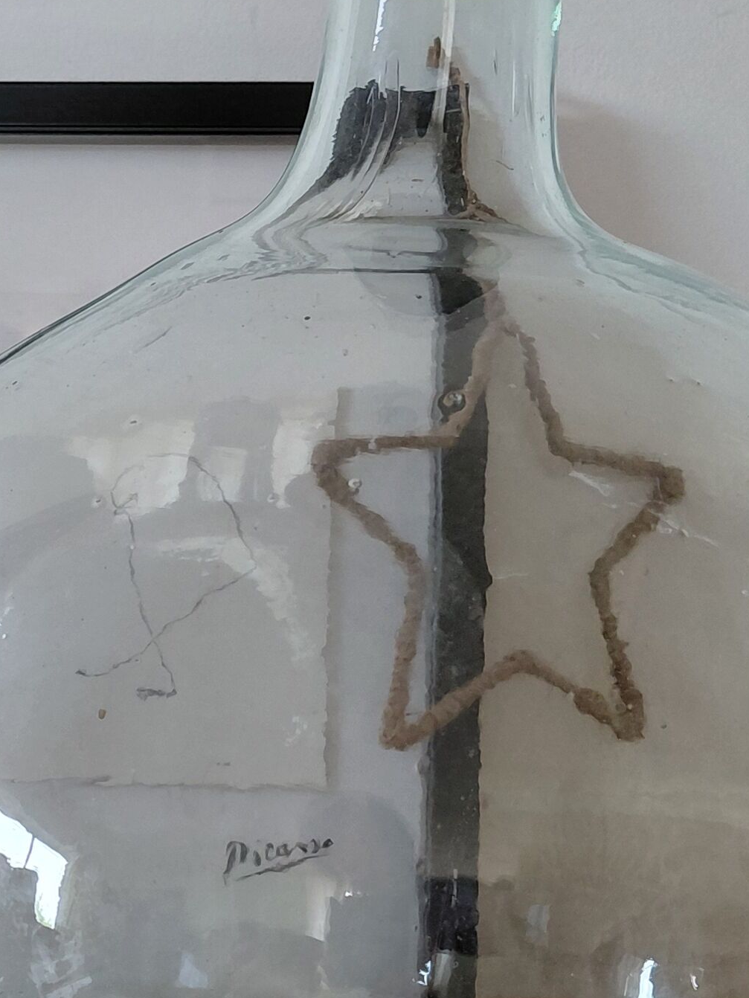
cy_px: 579
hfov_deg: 18.5
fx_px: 2192
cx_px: -127
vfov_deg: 25.6
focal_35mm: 76
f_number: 1.8
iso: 200
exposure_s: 1/120
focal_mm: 4.69
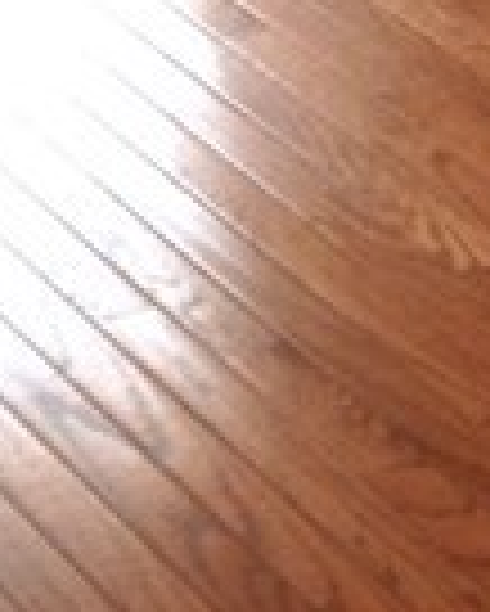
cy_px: -1107
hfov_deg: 5.9
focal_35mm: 257
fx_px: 4654
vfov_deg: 6.9
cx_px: 980
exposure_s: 1/30
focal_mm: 4.28
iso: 50
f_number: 2.4
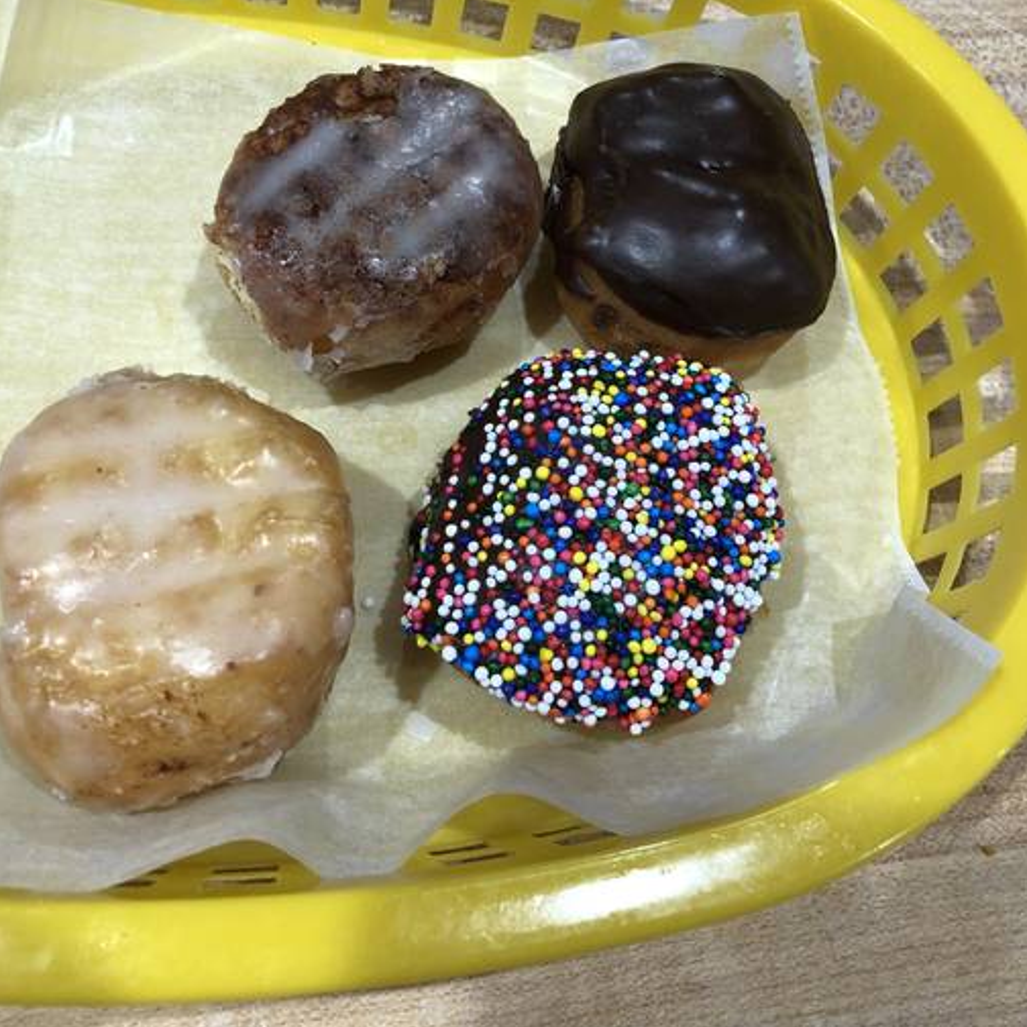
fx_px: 1208
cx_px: 489
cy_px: 354
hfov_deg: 46.0
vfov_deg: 45.4
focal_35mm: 36
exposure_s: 1/20
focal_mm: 4
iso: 40
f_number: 1.8
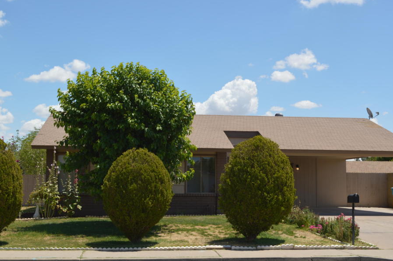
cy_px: 128
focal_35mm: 54
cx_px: 204
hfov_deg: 36.9
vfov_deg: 25.0
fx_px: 589
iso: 100
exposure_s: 1/200
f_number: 9
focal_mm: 28
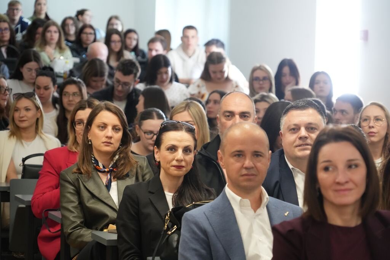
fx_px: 1560
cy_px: 130
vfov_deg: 9.5
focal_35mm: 144
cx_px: 195
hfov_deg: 14.2
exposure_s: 1/160
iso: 8000
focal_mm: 144
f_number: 6.3
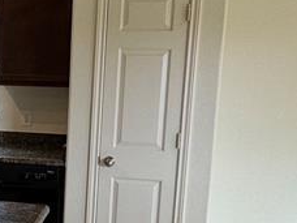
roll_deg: -0.8
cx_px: -7
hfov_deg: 28.6
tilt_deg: -10.3
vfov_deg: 23.2
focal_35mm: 63
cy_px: 150
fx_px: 541
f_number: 2.2
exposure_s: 1/120
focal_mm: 2.22
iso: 125
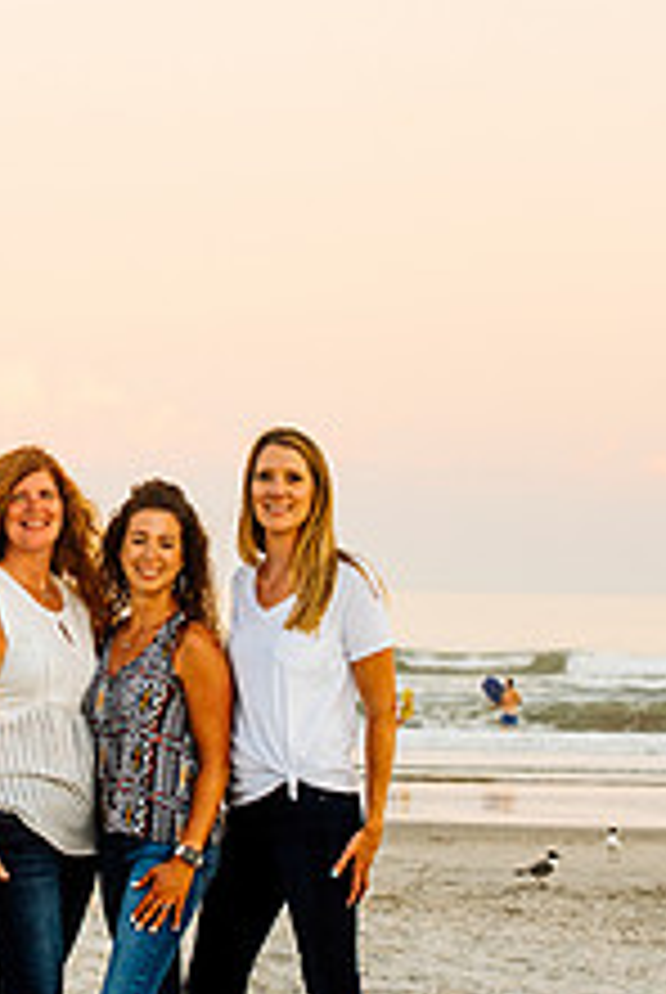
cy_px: 454
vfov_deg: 11.2
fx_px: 5062
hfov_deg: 7.5
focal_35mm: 183
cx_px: 45
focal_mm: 90
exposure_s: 1/160
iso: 800
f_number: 6.3
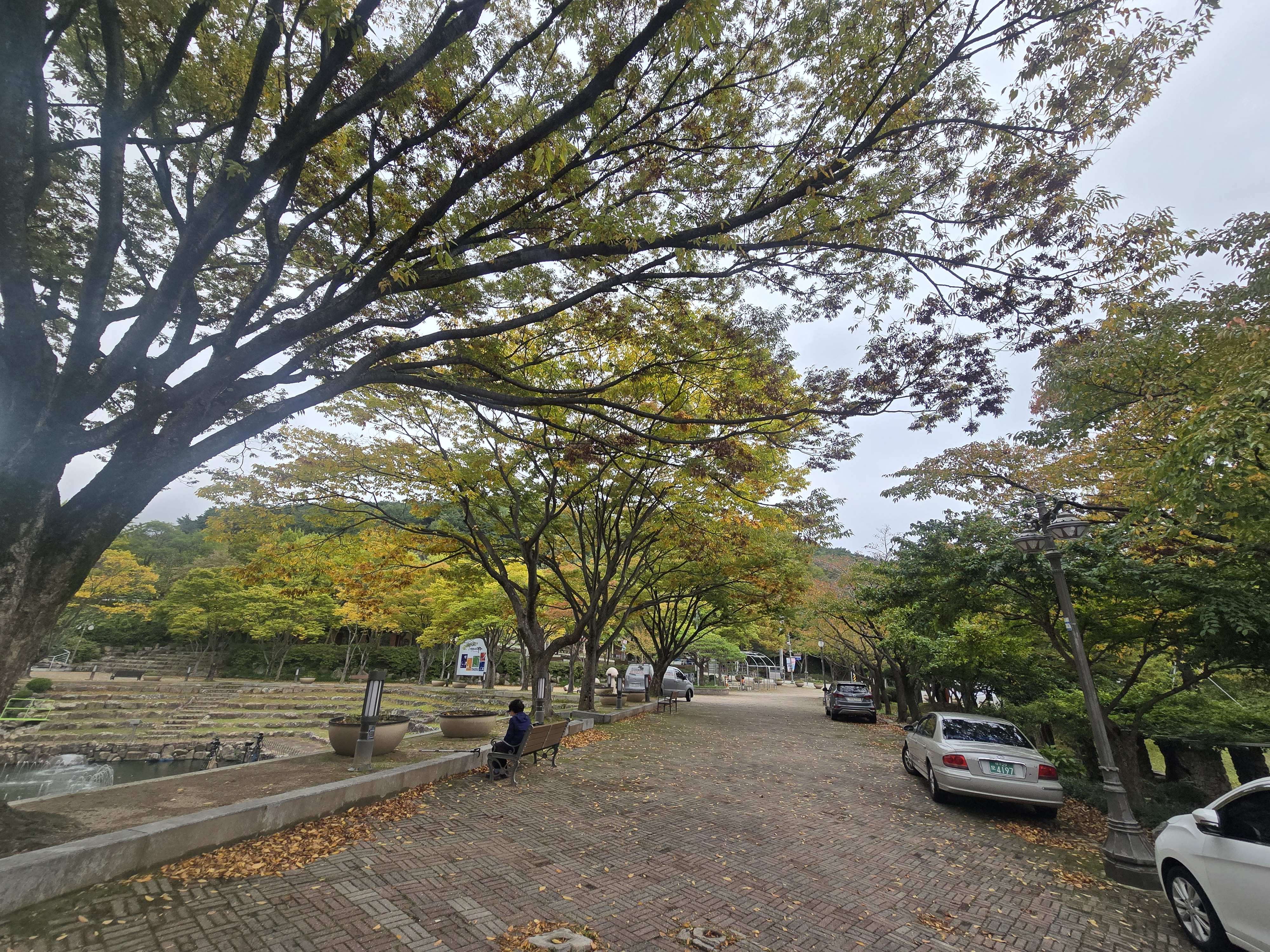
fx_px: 477
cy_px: 476
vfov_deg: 89.9
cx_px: 635
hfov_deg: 106.2
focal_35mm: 13
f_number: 2.2
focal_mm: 2.2
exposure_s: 1/1212
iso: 50
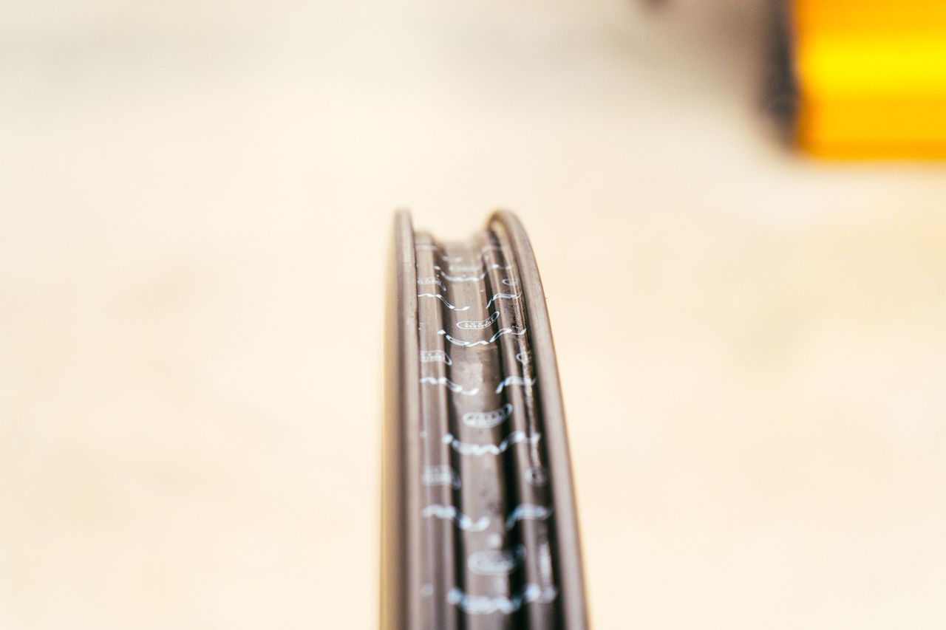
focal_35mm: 70
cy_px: 315
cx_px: 473
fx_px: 1839
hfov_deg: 28.8
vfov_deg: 19.5
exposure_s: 1/125
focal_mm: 70
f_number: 7.1
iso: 1250
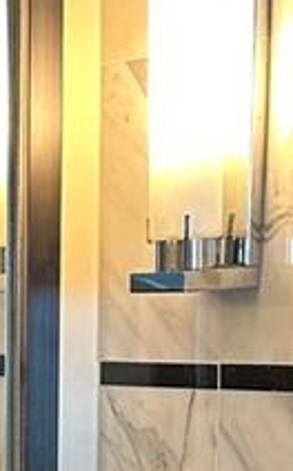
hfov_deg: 8.8
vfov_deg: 13.7
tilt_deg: -12.7
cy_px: 684
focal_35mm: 144
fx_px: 1845
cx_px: -169
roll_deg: -0.2
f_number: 1.78
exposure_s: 1/120
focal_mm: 6.86
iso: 200
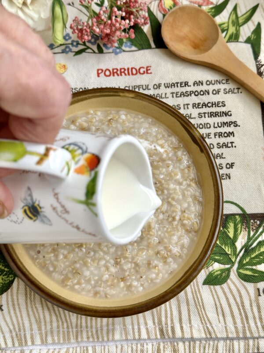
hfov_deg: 30.3
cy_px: 176
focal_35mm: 48
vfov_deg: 39.7
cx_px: 132
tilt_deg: -74.6
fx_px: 488
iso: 80
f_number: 1.78
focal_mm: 6.86
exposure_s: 1/79
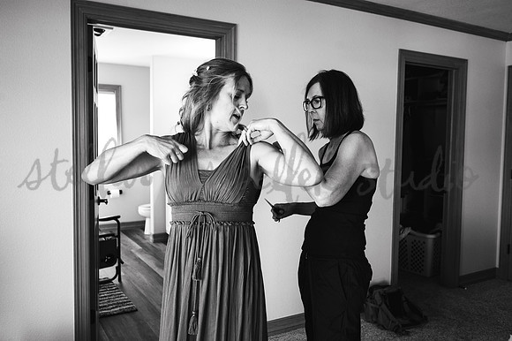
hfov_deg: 62.0
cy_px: 170
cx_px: 256
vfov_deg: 43.6
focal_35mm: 30
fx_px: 426
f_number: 4
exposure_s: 1/100
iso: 640
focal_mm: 30
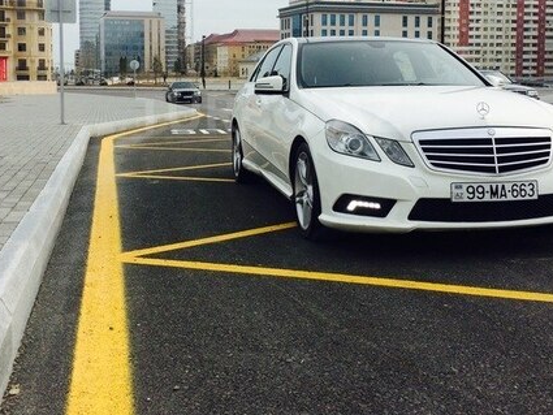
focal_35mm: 45
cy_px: 113
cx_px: 268
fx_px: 719
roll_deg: +3.1
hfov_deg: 42.1
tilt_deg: -5.6
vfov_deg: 31.7
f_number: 2.2
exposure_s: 1/1244
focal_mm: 4.15
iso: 32
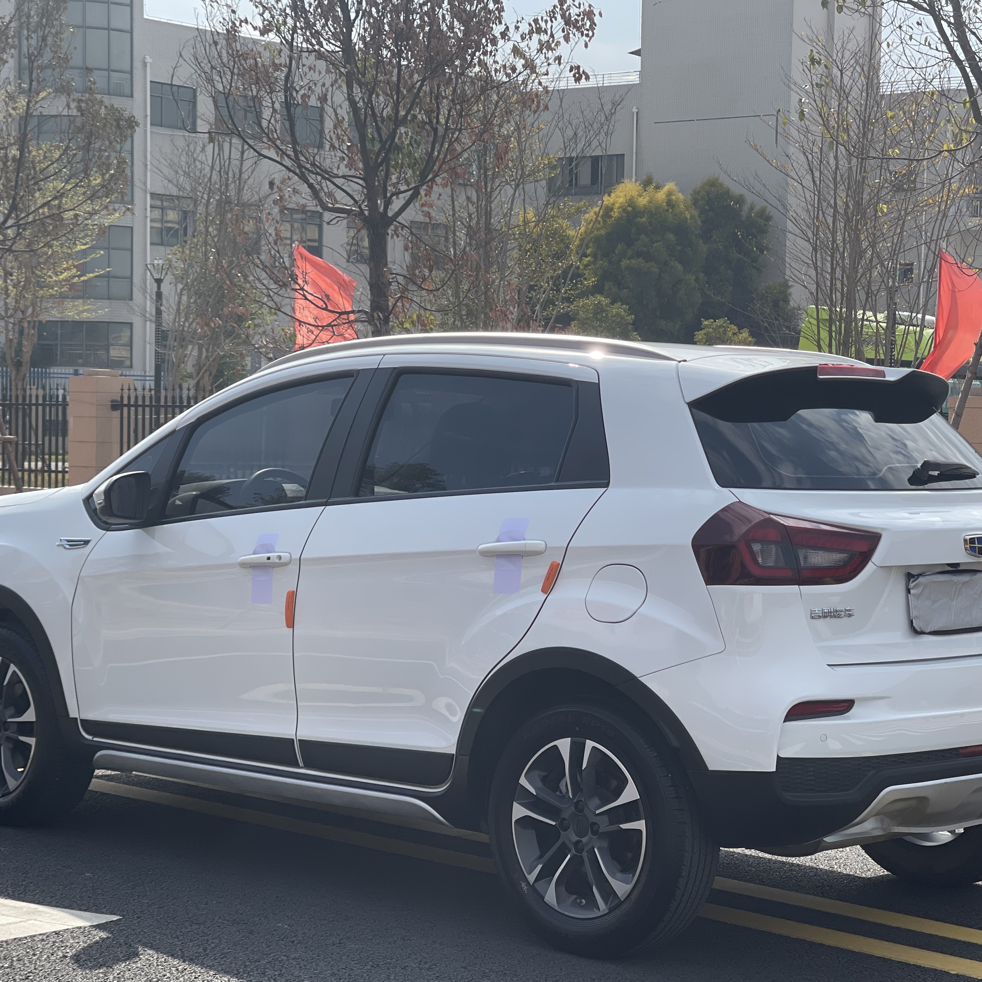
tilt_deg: -2.5
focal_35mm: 76
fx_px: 2439
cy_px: 490
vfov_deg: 22.8
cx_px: 511
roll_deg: -1.2
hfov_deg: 22.8
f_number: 2.2
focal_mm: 7.5
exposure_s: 1/1727
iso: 32
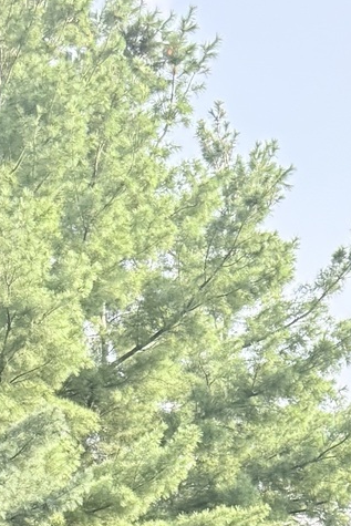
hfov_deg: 11.3
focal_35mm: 121
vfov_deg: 13.8
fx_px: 1768
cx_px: 256
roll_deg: -0.1
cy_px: 1122
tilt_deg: -6.2
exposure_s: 1/1032
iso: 100
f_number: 1.78
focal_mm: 6.76
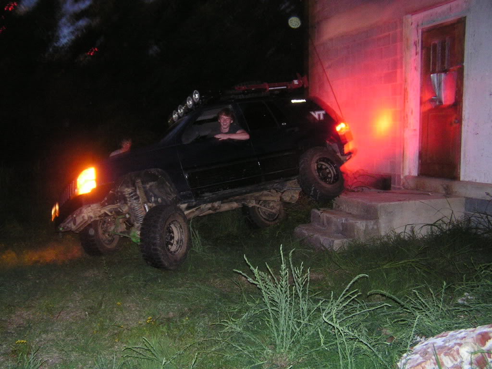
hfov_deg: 49.0
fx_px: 540
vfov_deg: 37.7
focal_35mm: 38
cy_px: 184
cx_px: 246
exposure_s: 2
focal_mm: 6.3
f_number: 2.8
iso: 200
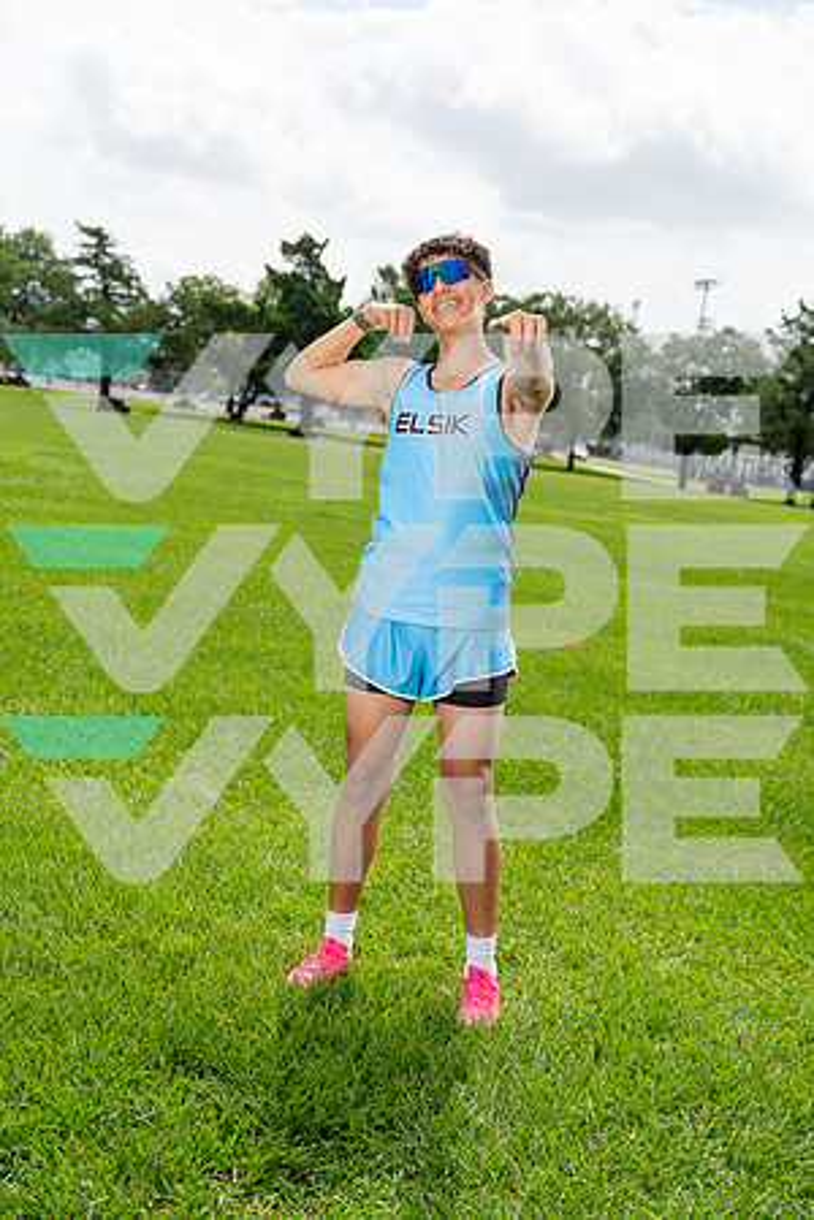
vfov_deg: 44.5
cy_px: 610
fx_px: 1492
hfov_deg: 30.5
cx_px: 407
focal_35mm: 44
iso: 250
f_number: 4
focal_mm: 44
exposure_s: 1/1600
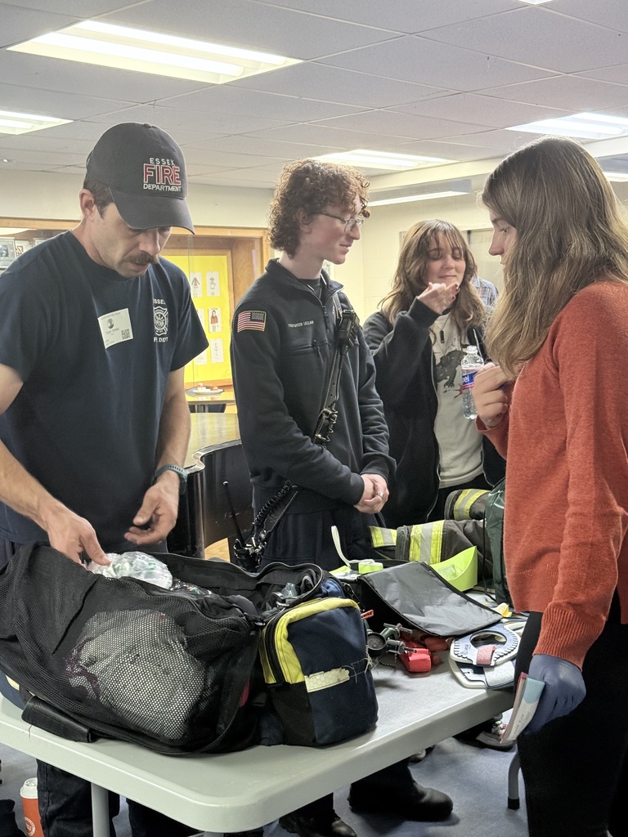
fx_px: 1161
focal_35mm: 48
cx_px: 314
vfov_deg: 39.7
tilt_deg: -5.0
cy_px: 418
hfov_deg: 30.3
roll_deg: +2.5
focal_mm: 6.76
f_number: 1.78
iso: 250
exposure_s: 1/60
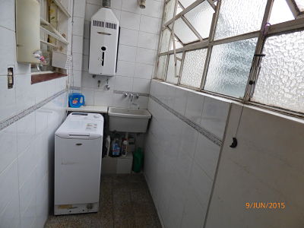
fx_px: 176
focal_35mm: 20
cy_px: 114
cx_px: 152
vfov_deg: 66.0
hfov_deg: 81.7
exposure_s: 1/60
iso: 250
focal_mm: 3.58
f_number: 2.8
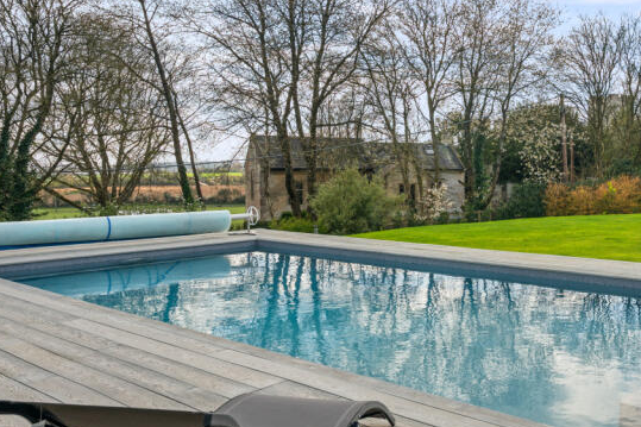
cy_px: 174
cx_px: 461
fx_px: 676
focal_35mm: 38
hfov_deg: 49.2
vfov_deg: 34.9
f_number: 9
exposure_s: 1/50
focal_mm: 20
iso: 160
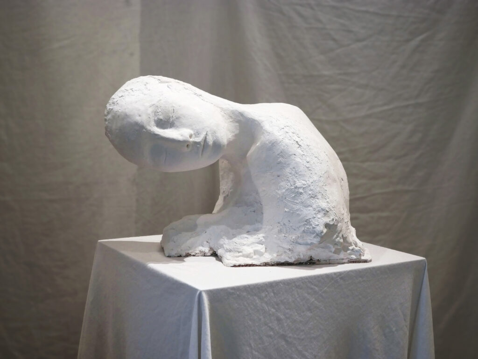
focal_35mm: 50
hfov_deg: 38.2
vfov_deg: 29.1
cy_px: 180
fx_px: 691
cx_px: 239
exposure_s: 1/60
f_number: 3.5
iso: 640
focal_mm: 25
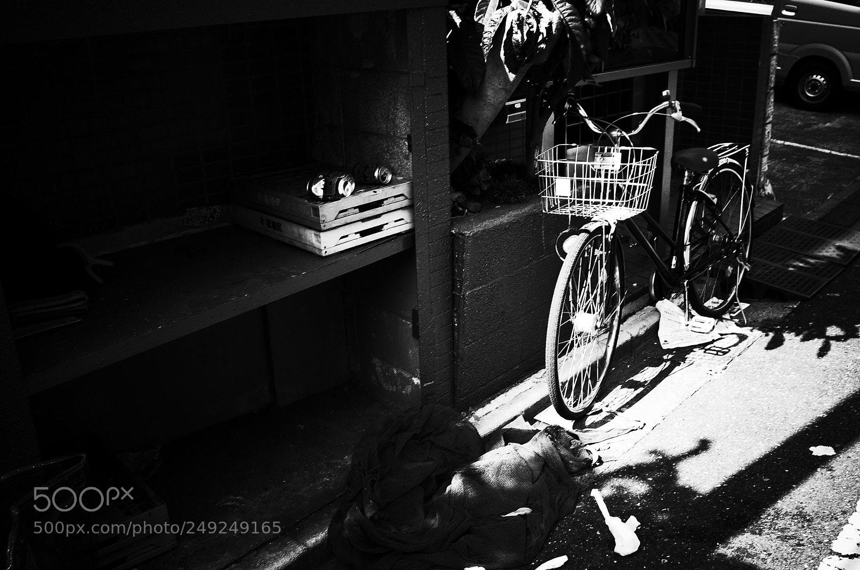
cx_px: 430
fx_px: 834
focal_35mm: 35
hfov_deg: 54.5
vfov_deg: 37.7
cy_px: 285
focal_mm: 18.3
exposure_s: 1/100
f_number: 5
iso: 100
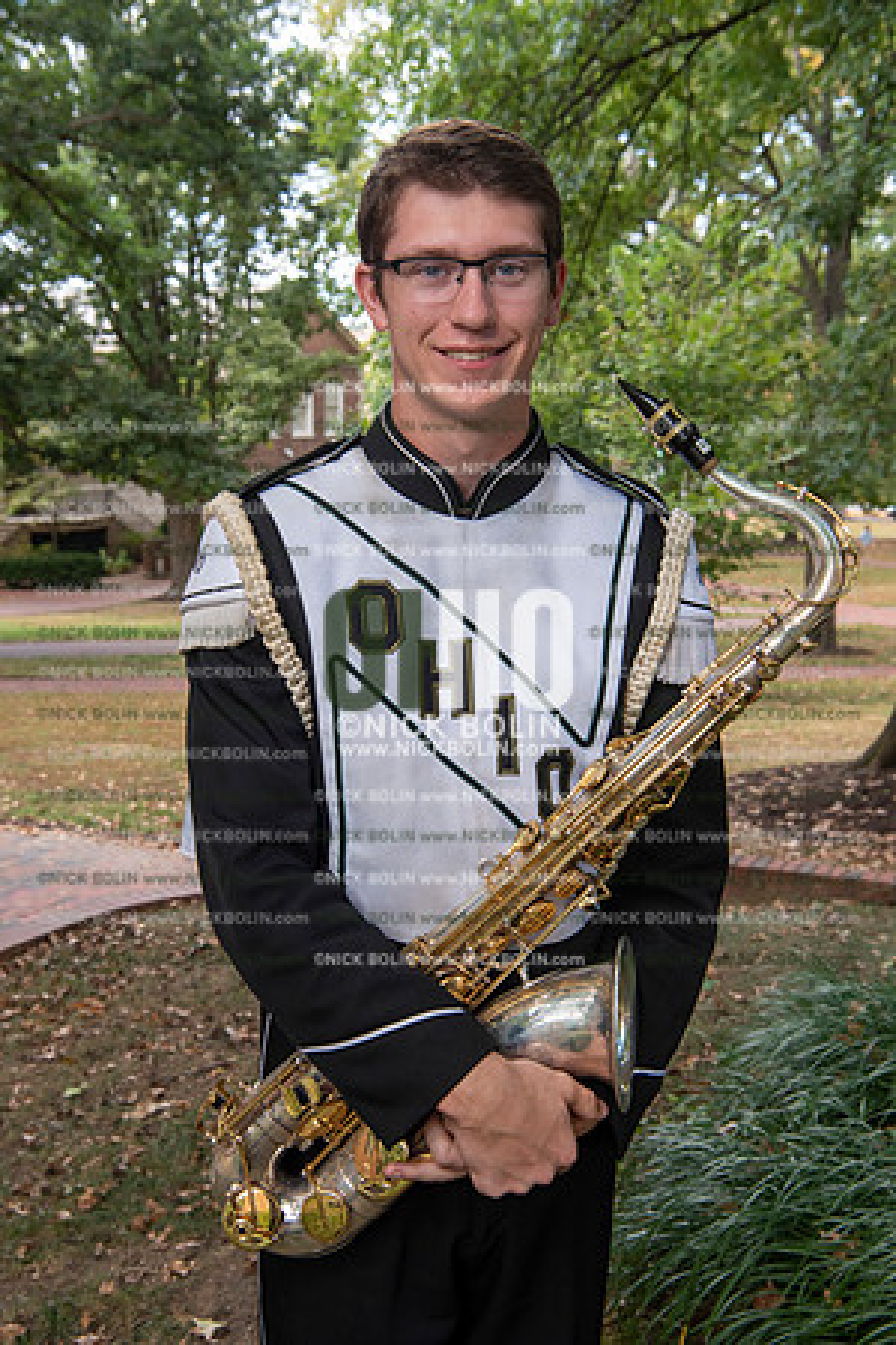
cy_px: 672
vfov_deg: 43.6
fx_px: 1680
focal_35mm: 45
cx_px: 448
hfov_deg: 29.9
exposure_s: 1/100
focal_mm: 45
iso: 500
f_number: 8
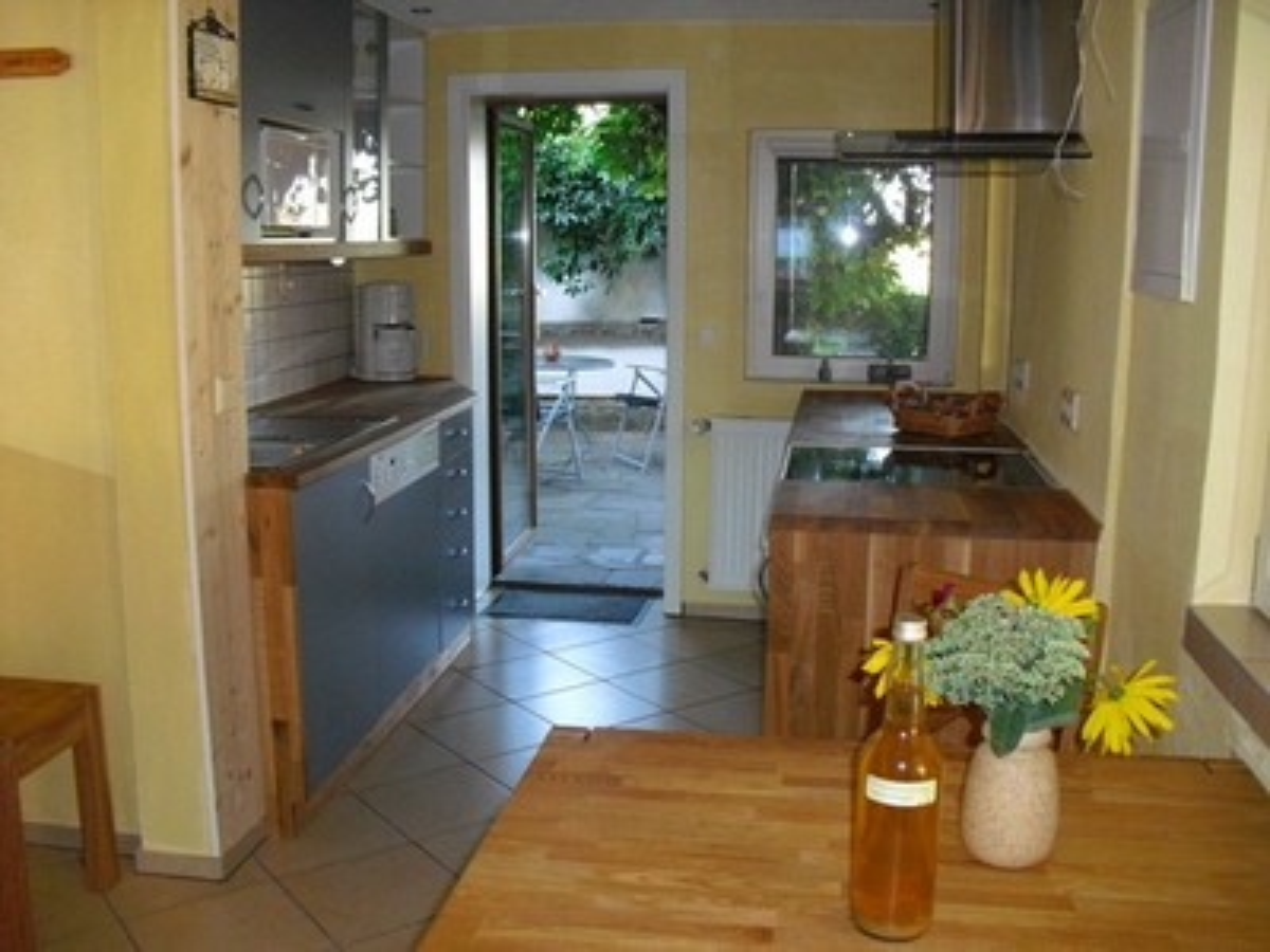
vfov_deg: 39.7
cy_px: 476
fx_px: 1321
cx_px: 635
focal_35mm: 36
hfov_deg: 51.4
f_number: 3.1
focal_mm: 6.3
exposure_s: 1/60
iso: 400
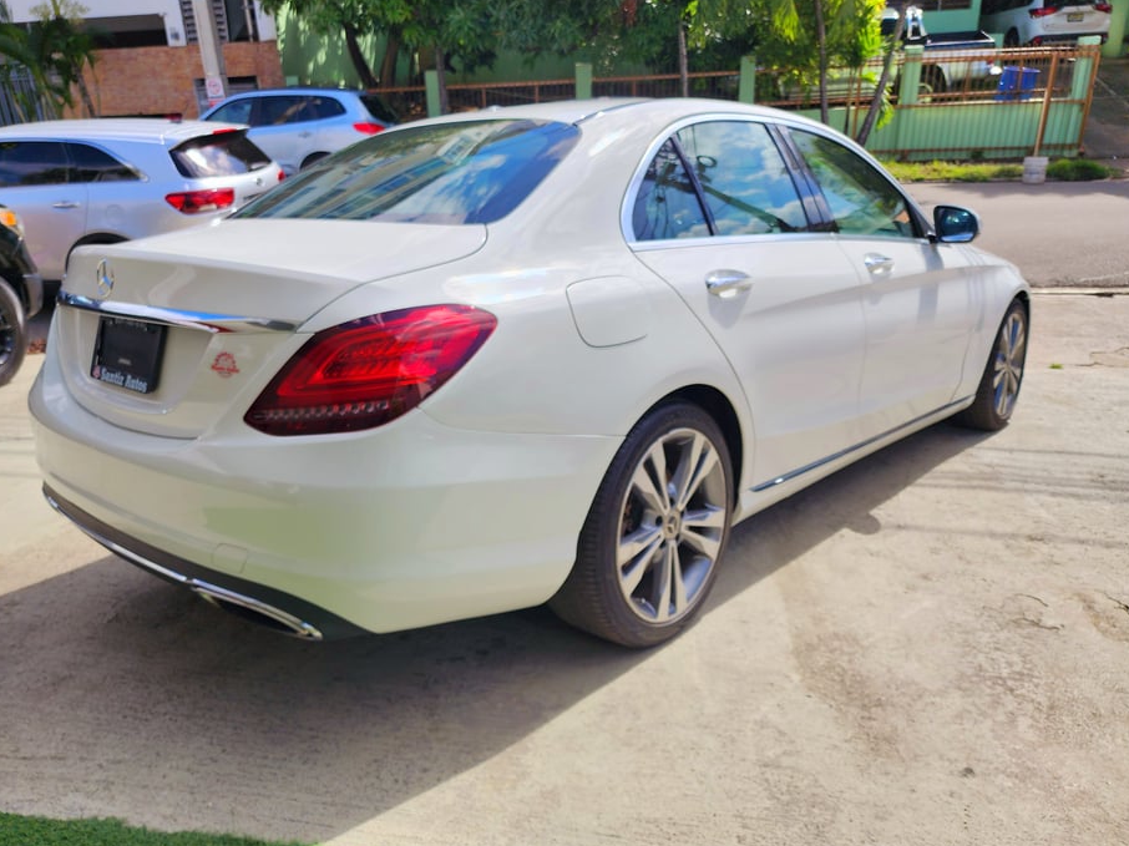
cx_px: 526
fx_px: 848
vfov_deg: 53.0
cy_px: 414
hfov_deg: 67.2
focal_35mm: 26
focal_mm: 6.4
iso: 12
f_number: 1.8
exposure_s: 1/1000
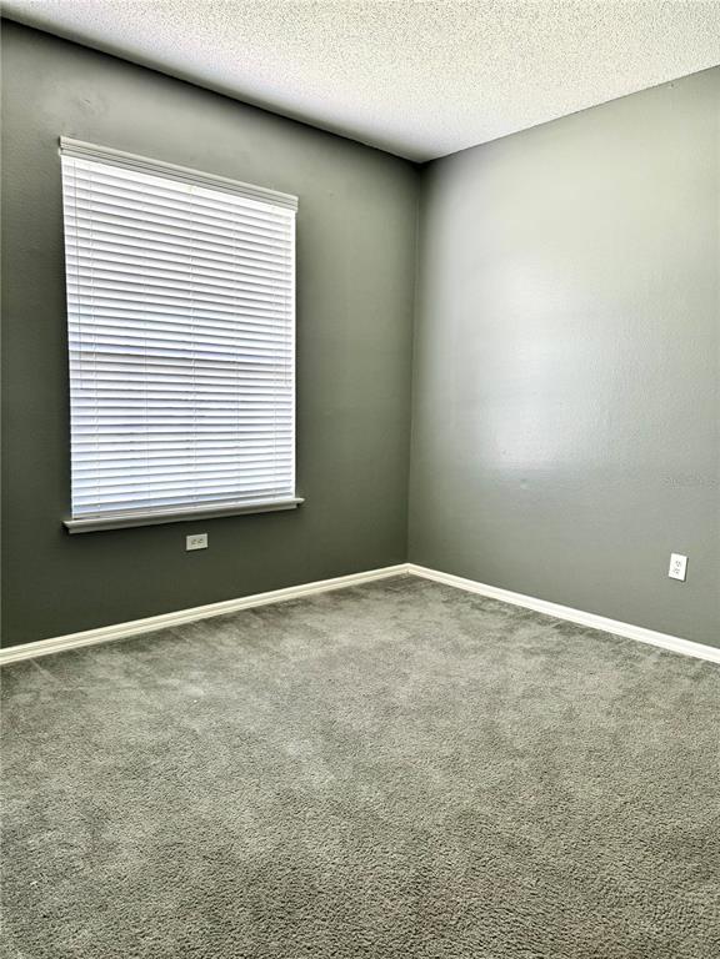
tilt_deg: -7.4
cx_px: 360
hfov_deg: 56.8
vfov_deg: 71.6
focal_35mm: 24
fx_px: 666
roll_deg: -0.5
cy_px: 480
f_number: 1.78
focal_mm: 6.76
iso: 100
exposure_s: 1/121
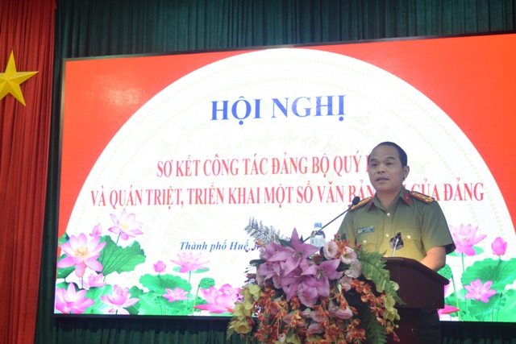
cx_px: 258
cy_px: 172
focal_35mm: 63
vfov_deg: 21.6
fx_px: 903
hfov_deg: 31.9
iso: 2000
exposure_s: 1/80
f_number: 5.6
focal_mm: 42
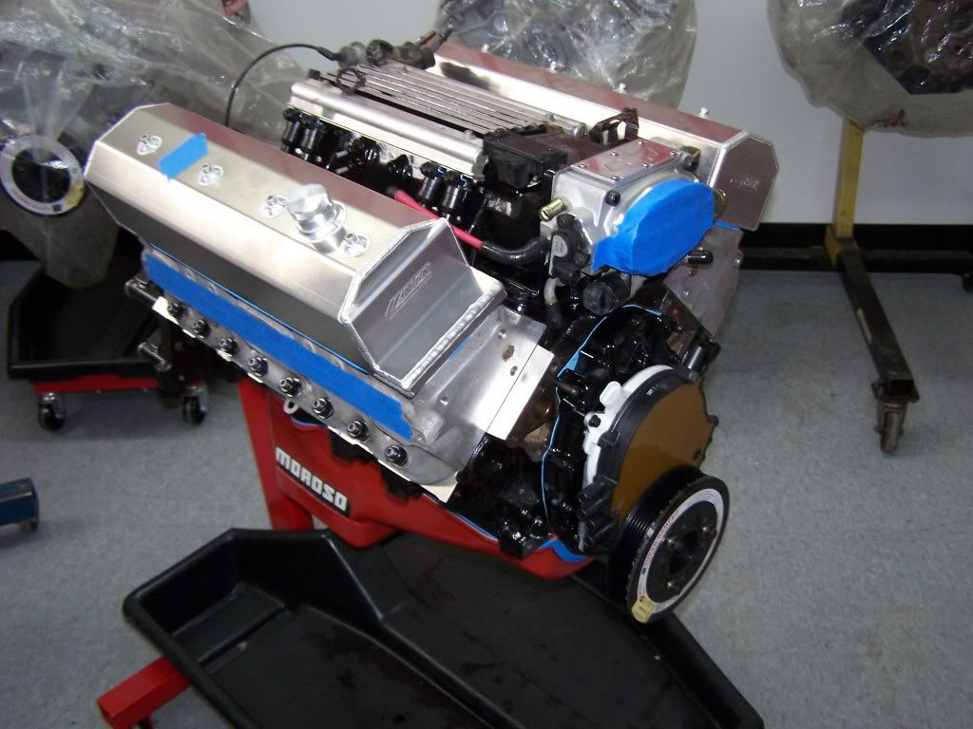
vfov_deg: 37.7
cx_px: 486
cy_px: 364
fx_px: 1068
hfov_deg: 49.0
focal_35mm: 38
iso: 140
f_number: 2.8
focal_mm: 6.3
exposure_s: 1/60
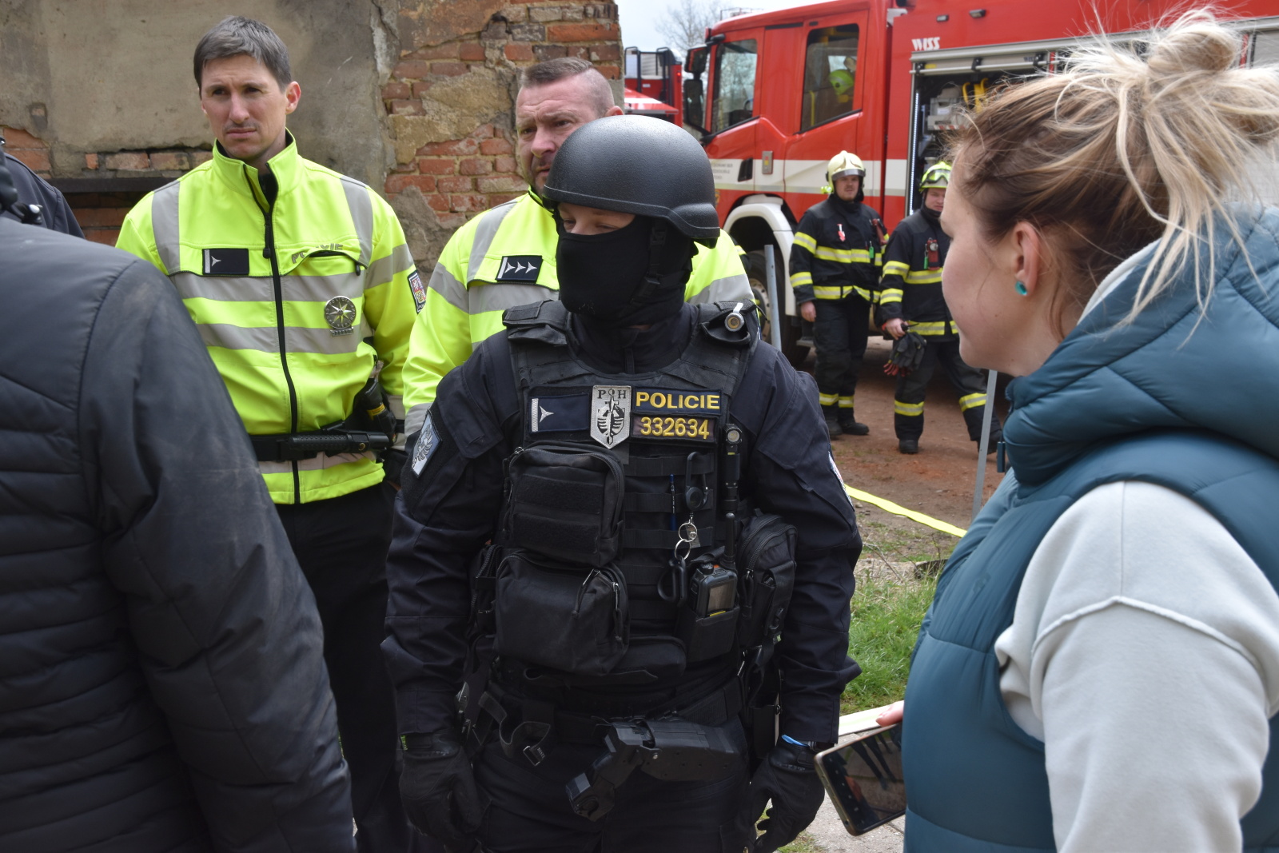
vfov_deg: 29.9
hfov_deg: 43.6
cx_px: 640
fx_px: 1599
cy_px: 426
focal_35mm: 45
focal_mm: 30
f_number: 8
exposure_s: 1/250
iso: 320
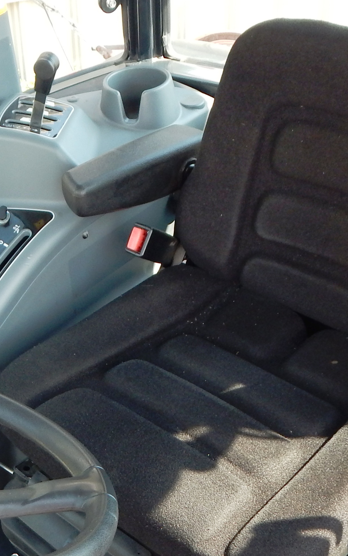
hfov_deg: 23.3
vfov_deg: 36.6
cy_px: 360
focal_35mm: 55
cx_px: 93
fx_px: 835
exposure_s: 1/125
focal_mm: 4
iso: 125
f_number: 3
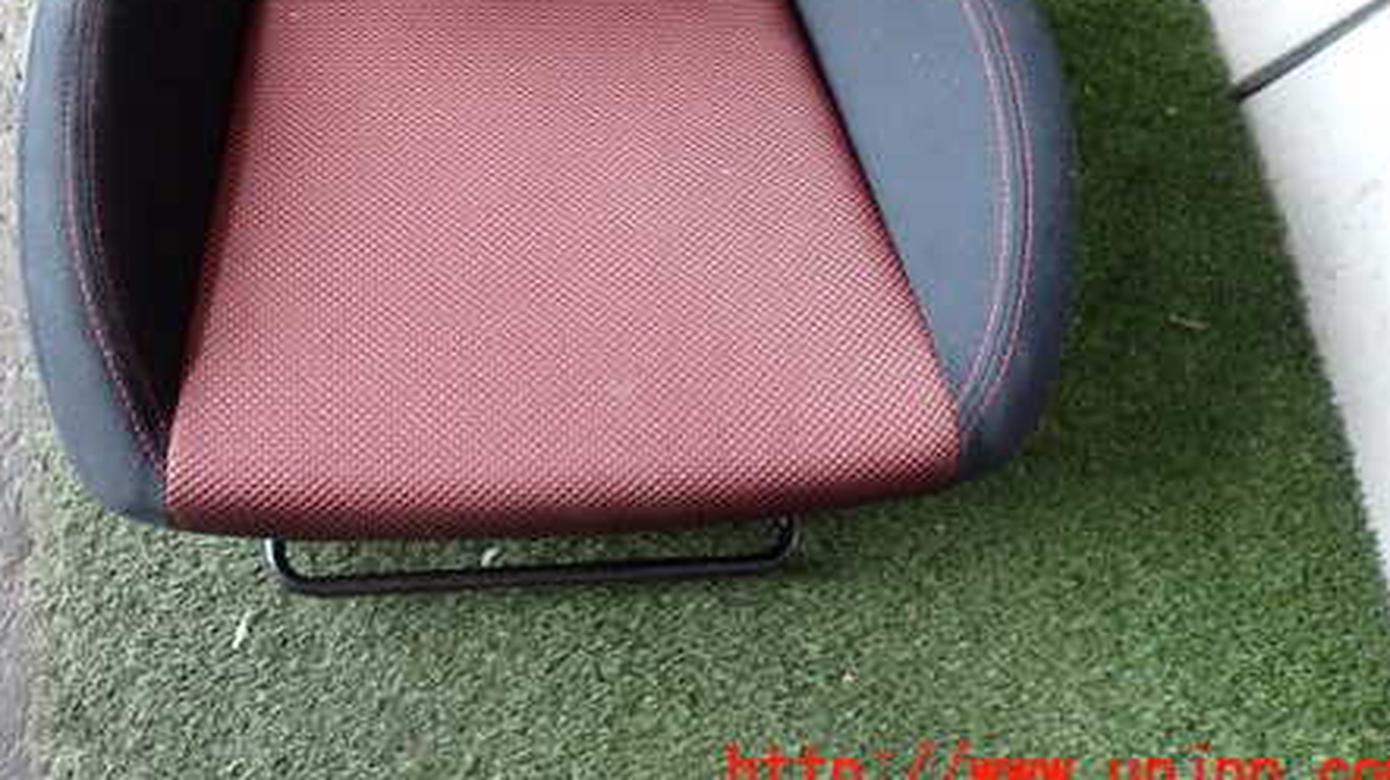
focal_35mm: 37
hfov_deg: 53.2
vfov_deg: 30.8
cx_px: 494
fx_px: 1363
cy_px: 107
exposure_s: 1/60
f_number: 2
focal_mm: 4.5
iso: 200
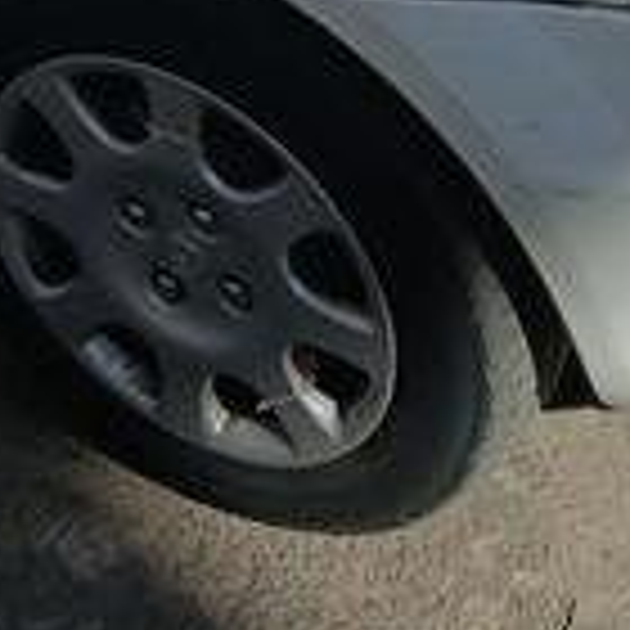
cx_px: -45
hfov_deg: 15.9
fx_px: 2203
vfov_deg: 14.6
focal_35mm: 107
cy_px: -443
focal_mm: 3.98
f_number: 1.8
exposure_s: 1/791
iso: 20
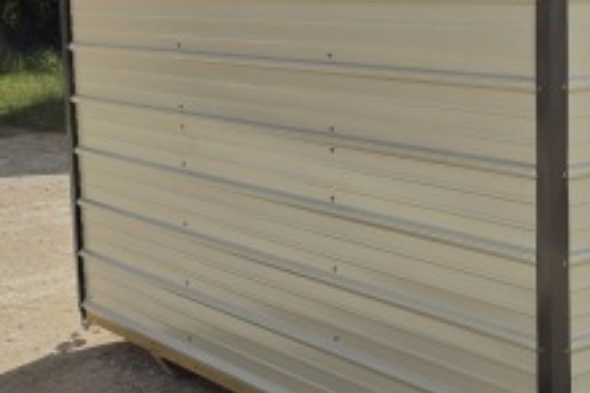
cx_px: 517
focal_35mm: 70
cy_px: 118
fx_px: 1147
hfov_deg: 27.9
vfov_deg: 19.4
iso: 32
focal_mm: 6.5
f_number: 1.4
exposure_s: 1/7939
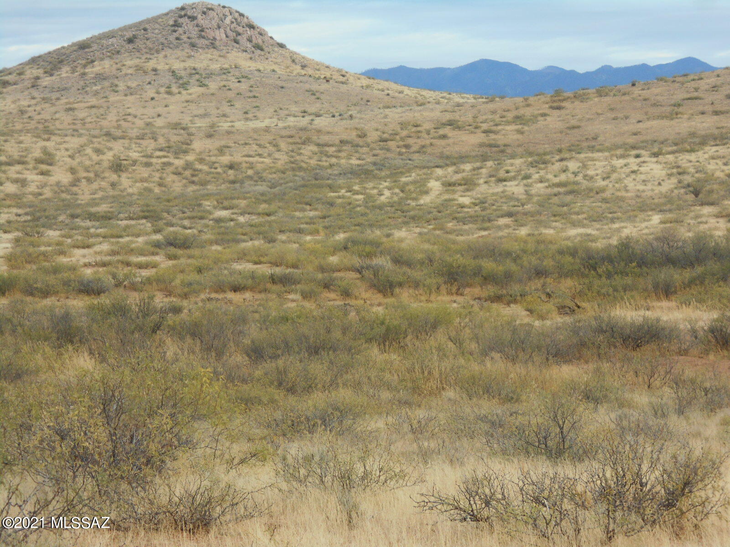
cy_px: 274
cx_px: 365
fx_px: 2742
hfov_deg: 15.2
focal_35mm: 130
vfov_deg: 11.4
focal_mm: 23
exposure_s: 1/60
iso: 110
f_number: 6.5
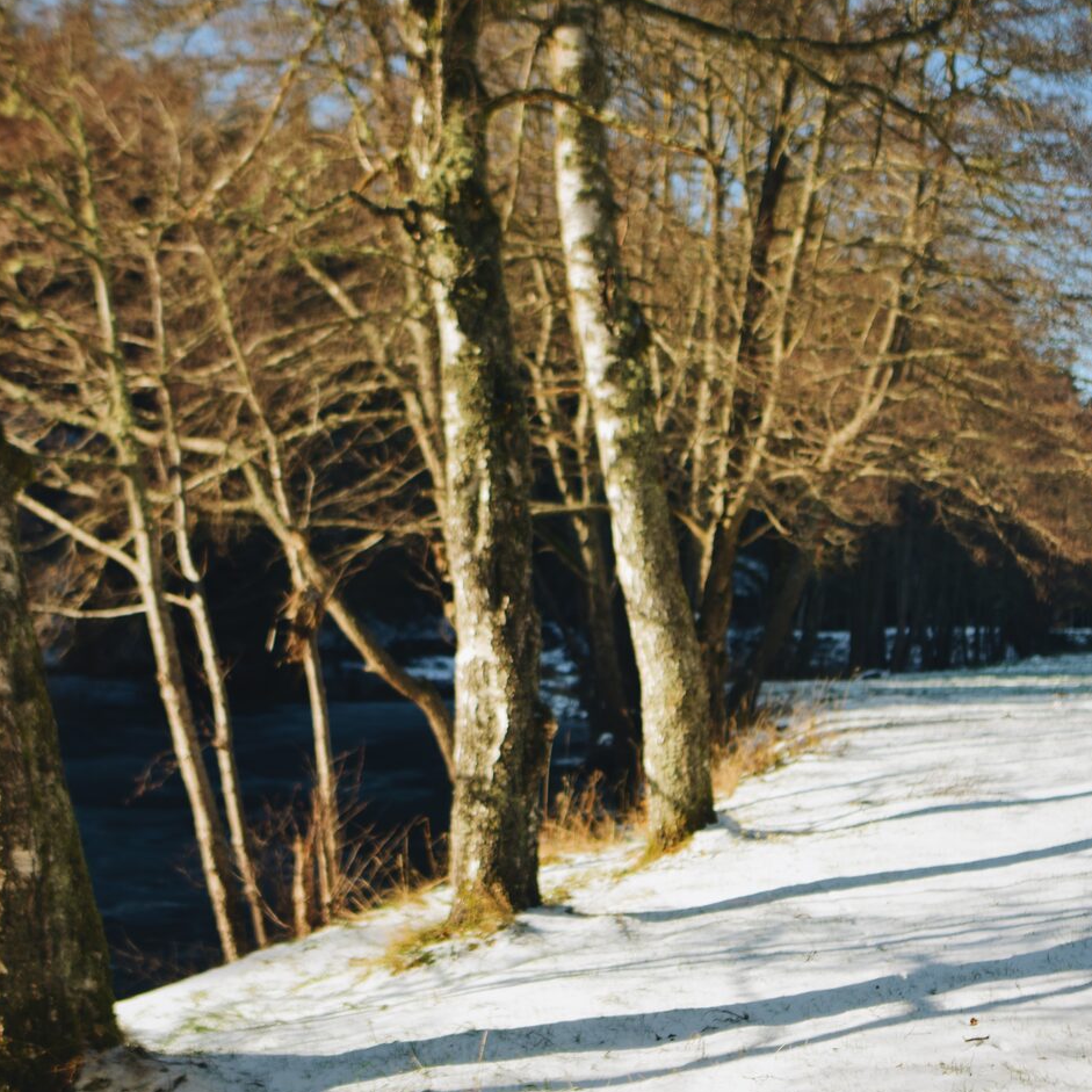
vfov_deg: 32.8
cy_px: 604
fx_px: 1856
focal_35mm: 52
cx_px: 571
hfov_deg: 32.8
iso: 100
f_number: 1.7
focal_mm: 24
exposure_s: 1/4000
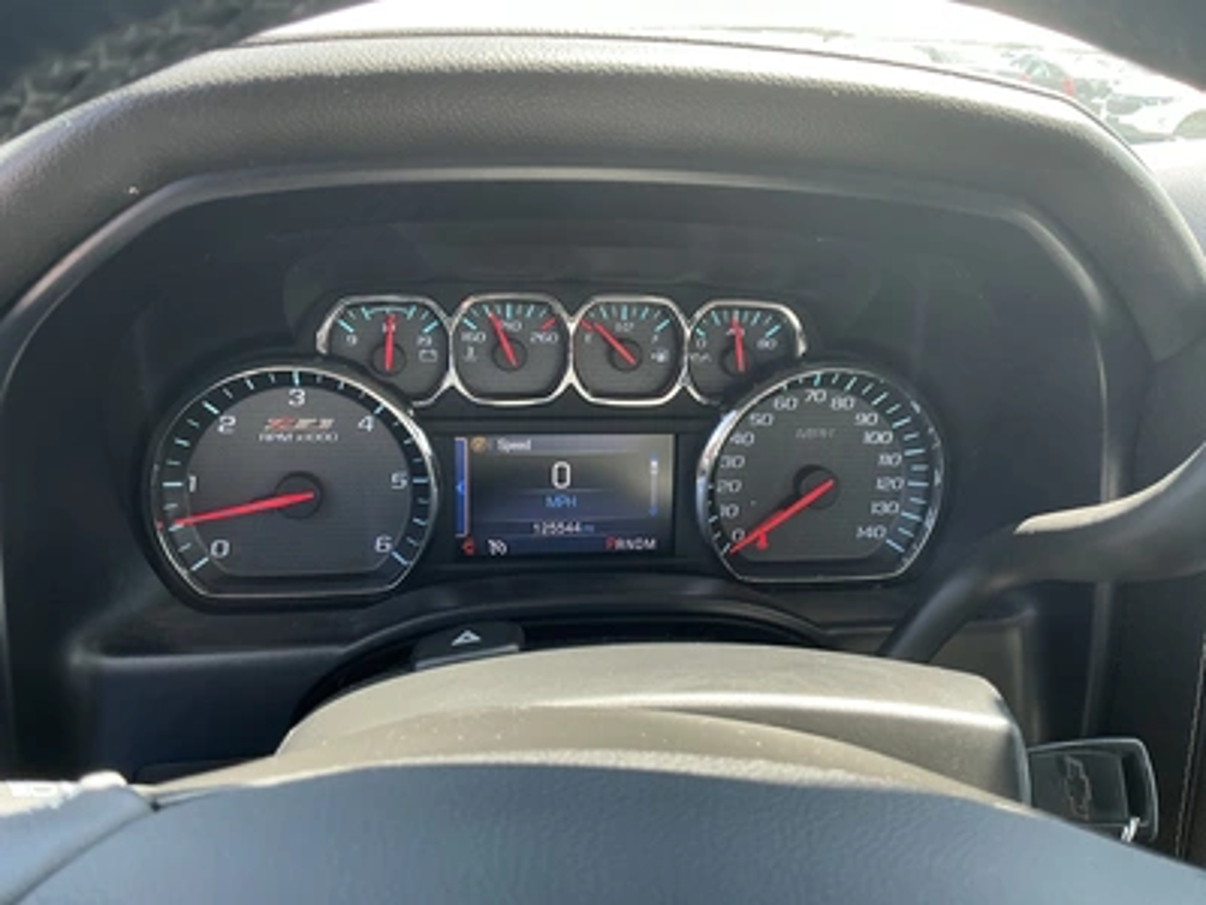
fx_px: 976
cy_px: 452
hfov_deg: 63.4
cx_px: 603
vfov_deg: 49.7
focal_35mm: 28
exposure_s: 1/122
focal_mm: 3
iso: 40
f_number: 1.8
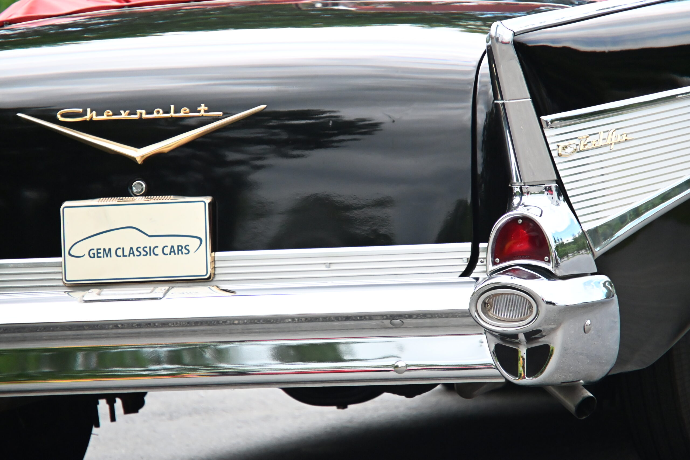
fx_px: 7044
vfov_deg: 3.7
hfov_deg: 5.6
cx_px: 345
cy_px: 230
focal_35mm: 368
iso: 3200
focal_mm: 245
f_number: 6.3
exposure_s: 1/250
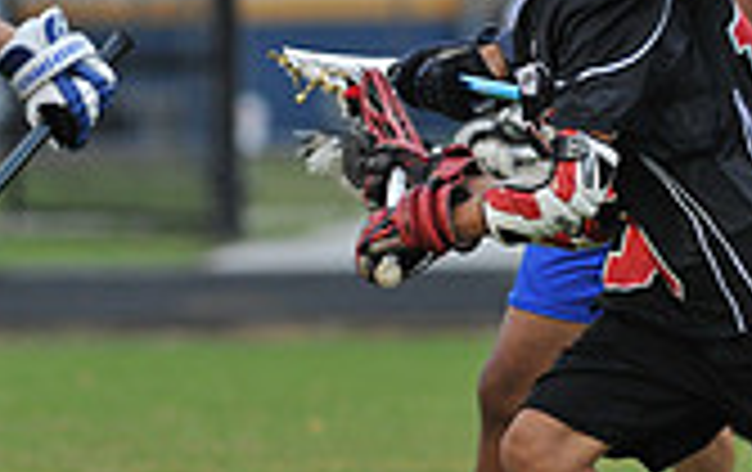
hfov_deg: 2.0
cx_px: -392
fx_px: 21740
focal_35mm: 1059
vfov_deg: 1.2
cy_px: 184
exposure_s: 1/400
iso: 1250
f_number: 5
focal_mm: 300
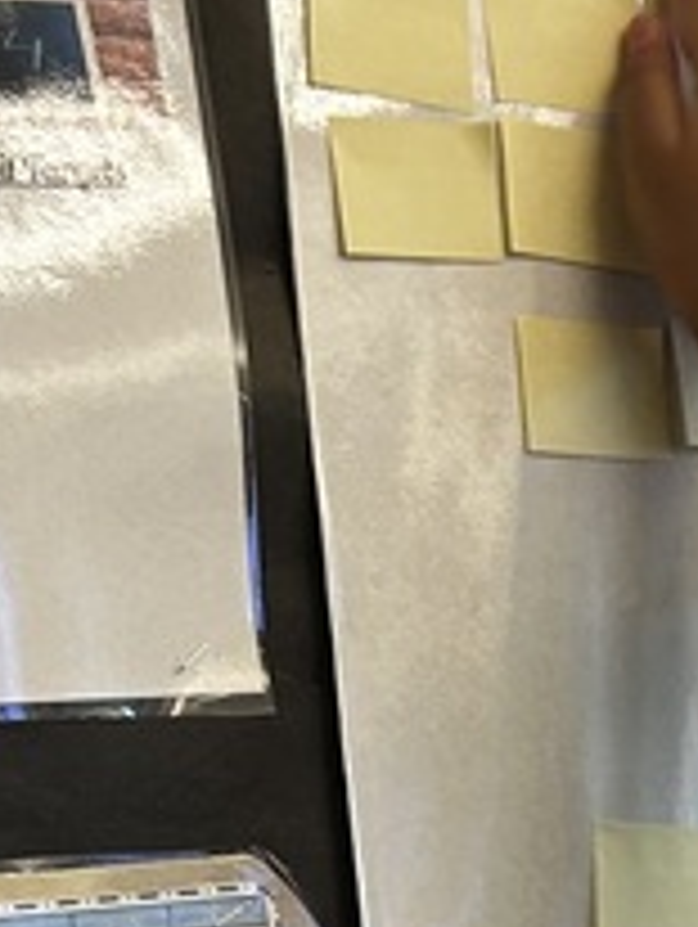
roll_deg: +3.8
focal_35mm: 129
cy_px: 1354
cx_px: 986
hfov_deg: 11.1
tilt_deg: -6.2
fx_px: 3461
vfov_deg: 14.3
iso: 64
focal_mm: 5.7
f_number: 1.5
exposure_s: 1/60
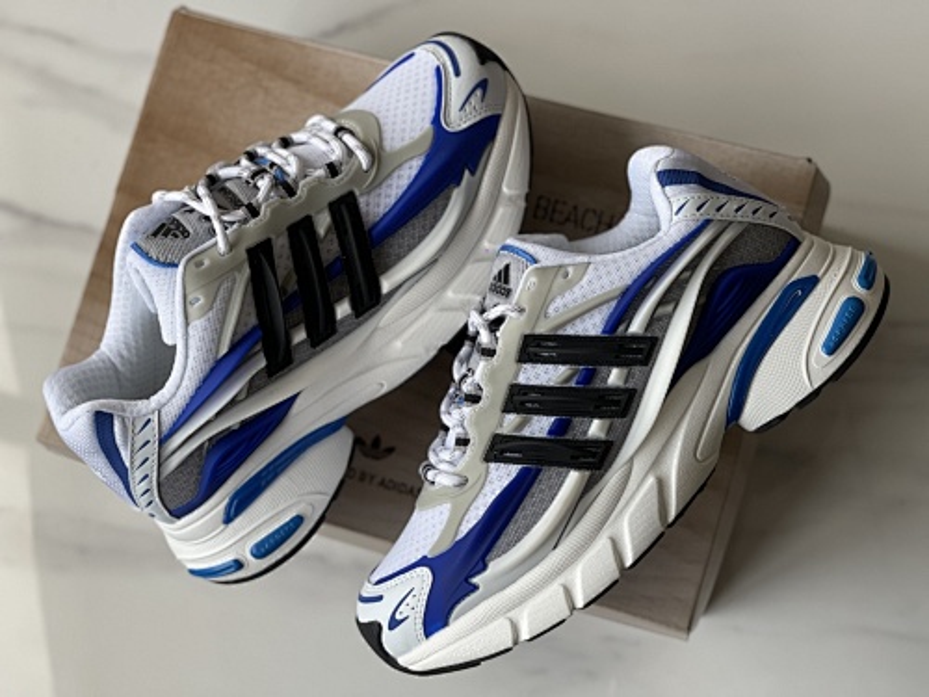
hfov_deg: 30.3
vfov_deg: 22.9
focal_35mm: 64
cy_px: 348
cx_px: 464
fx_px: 1718
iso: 80
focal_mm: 7.5
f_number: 2.2
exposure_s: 1/121
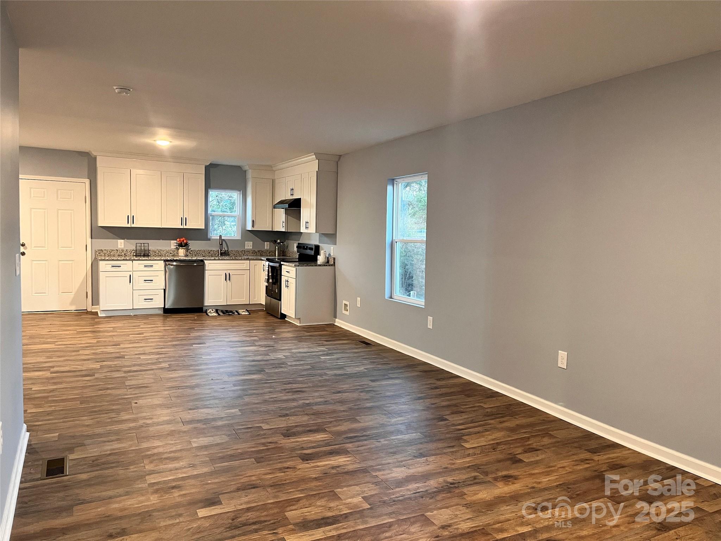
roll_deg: -1.3
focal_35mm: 26
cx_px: 360
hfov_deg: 67.3
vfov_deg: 53.1
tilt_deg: -5.1
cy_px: 270
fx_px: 542
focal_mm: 5.1
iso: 400
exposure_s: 1/60
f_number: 1.6
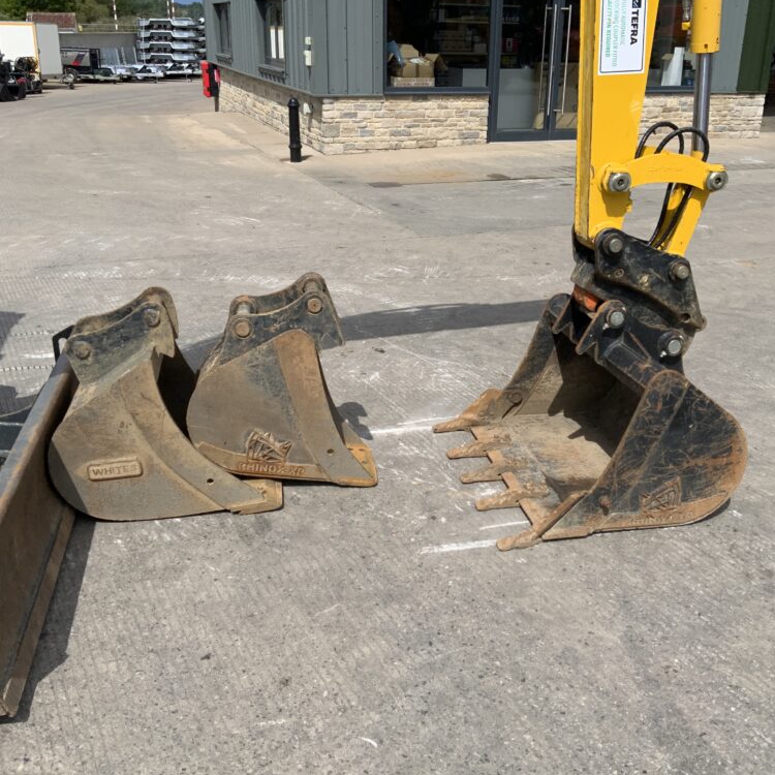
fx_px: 887
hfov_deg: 47.1
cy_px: 382
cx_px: 430
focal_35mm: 35
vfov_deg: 47.2
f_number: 1.8
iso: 16
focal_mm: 3
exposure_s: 1/2427
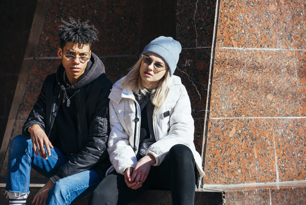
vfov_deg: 6.9
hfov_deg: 10.3
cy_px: 102
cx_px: 153
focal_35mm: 200
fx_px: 1701
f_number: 6.3
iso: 64
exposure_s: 1/320
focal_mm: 200
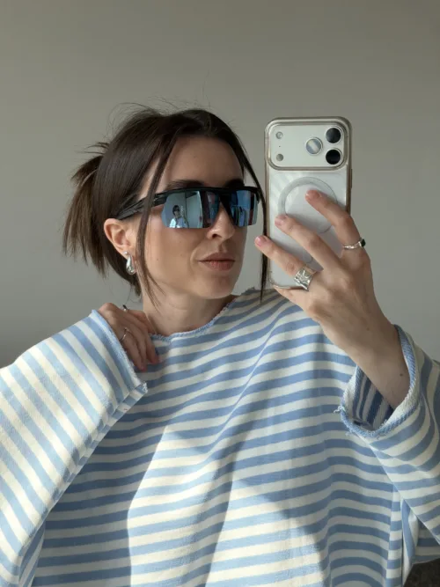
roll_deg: +1.6
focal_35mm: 48
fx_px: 814
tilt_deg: -15.4
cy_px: 294
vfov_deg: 39.7
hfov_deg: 30.3
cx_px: 220
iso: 100
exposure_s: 1/1754
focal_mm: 6.76
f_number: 1.78
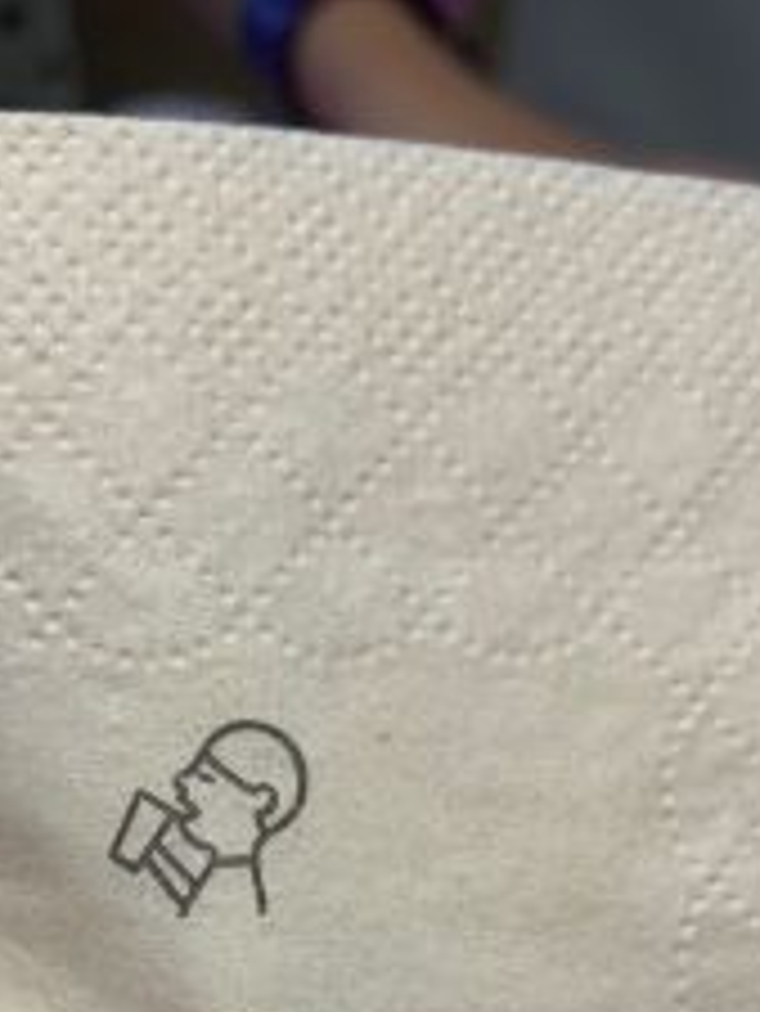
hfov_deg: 27.0
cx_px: 279
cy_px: 902
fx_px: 1579
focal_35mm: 54
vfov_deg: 33.7
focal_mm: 4.25
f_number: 1.8
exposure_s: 1/100
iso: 64
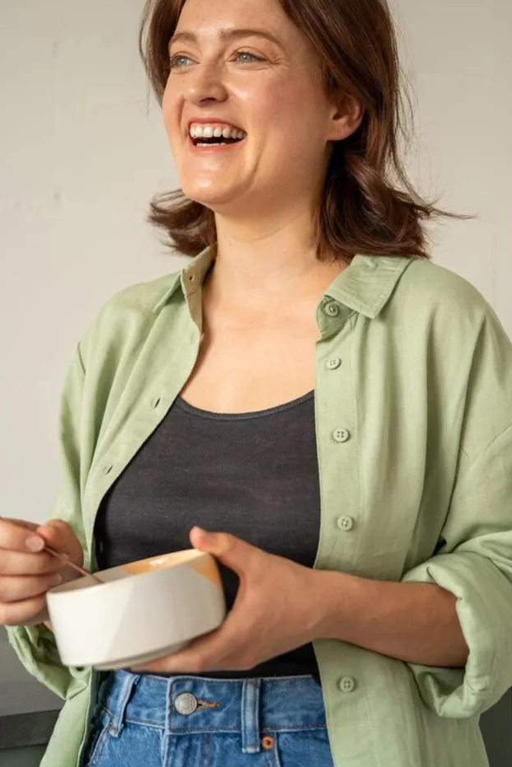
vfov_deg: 34.5
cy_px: 350
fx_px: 1237
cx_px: 276
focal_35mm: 58
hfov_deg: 23.4
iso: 640
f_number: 2.8
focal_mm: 50
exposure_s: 1/320
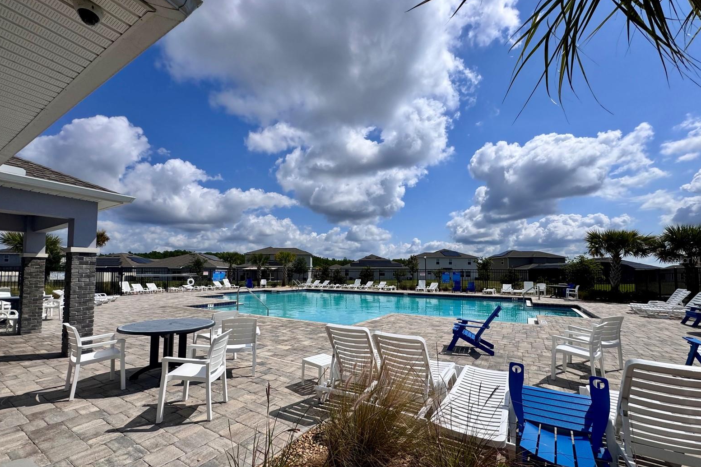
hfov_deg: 100.4
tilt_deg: +3.1
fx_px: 292
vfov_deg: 77.0
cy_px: 259
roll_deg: -0.1
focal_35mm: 15
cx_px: 348
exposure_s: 1/3906
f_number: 2.2
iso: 32
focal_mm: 2.22
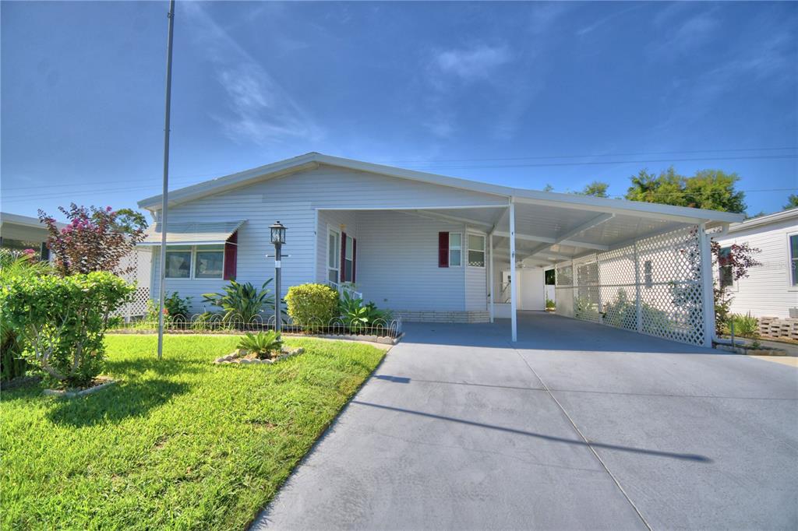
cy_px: 266
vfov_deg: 77.3
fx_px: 332
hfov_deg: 100.4
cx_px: 399
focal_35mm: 15
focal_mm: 10
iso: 100
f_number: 4.5
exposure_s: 1/1600
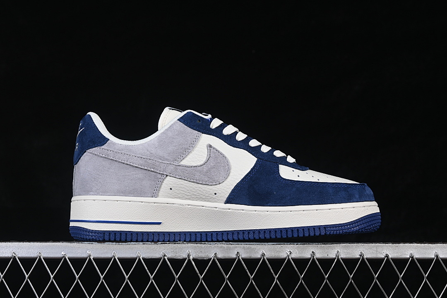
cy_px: 149
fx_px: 931
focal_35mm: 75
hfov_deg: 27.0
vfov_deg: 18.2
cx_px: 224
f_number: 8
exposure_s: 1/80
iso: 160
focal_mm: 50
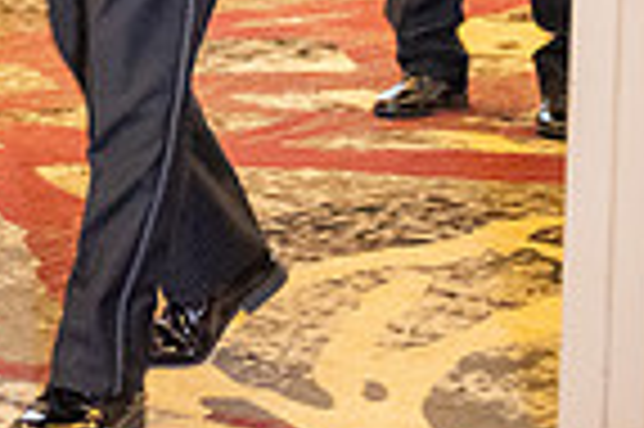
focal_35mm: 231
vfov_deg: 5.8
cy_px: -460
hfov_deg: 8.7
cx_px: -275
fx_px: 4128
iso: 1600
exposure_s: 1/80
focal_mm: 48
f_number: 2.8
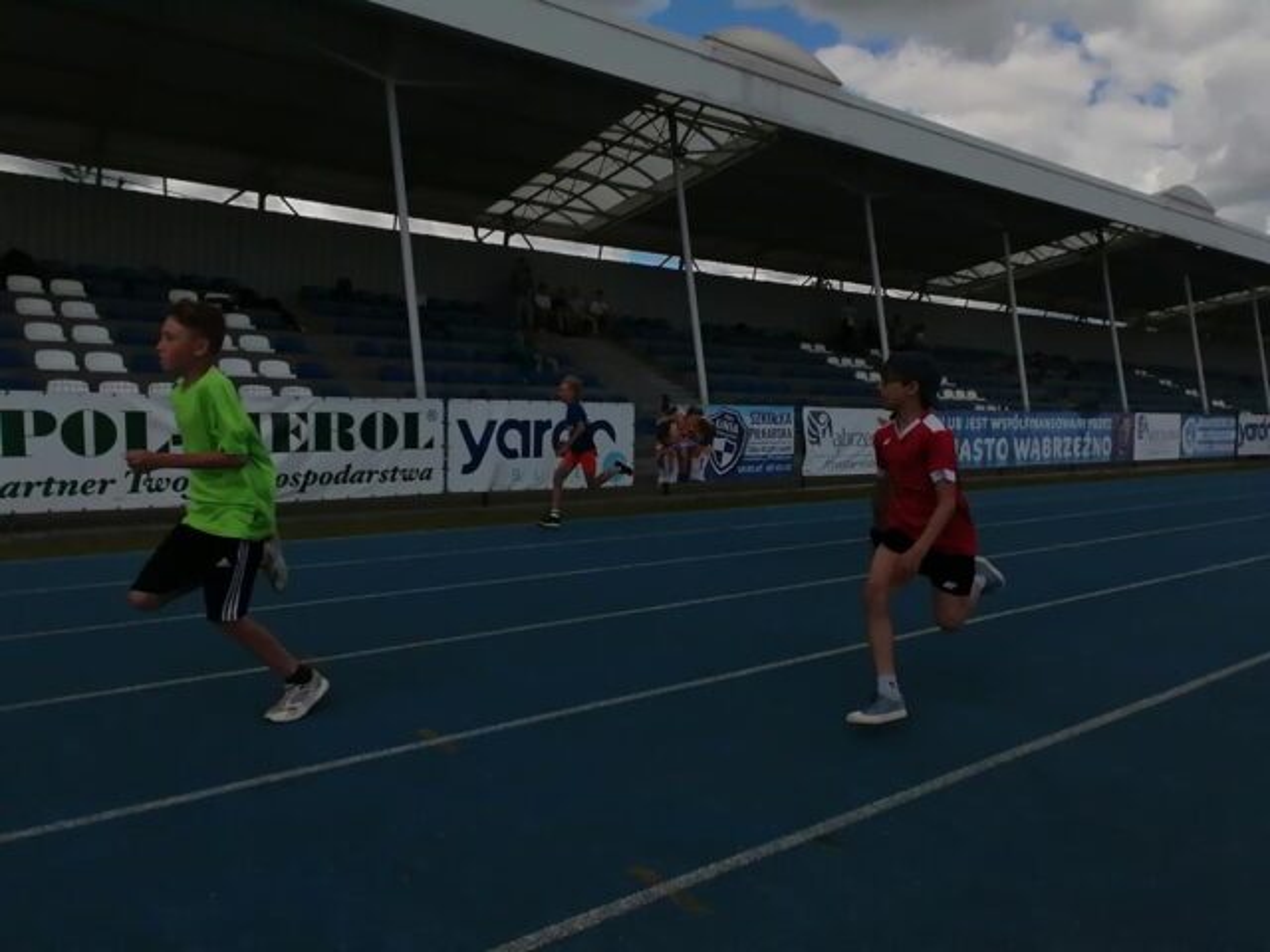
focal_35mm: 26
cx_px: 635
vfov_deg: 53.1
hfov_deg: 67.3
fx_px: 954
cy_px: 476
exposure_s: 1/3175
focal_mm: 2.84
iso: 50
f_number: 2.4
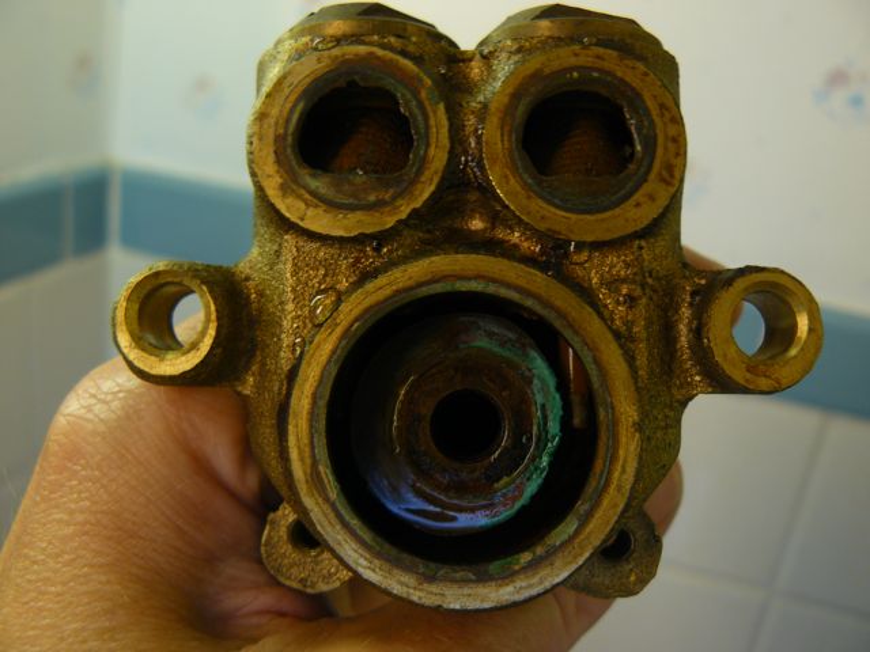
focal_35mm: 36
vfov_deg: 39.7
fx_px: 905
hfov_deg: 51.4
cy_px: 326
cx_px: 435
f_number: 2.8
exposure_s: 1/30
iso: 100
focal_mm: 6
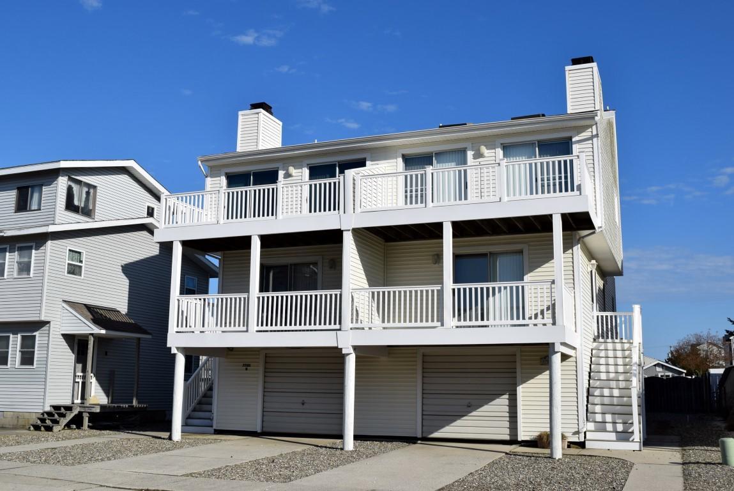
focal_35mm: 36
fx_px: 735
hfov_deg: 53.1
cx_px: 367
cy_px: 246
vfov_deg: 36.9
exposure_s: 1/500
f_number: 13
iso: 200
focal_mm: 24
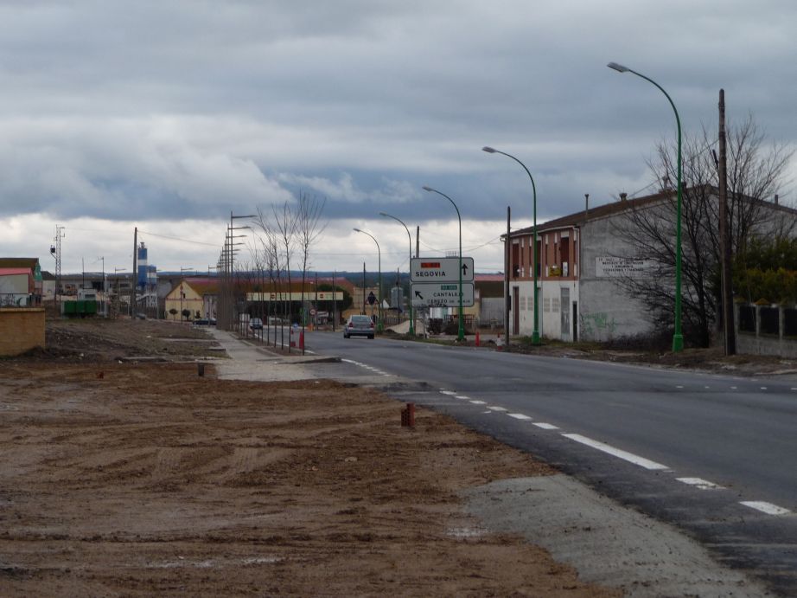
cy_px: 299
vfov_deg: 14.0
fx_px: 2440
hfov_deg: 18.6
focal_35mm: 106
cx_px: 398
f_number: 4.7
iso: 100
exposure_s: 1/100
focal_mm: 16.3
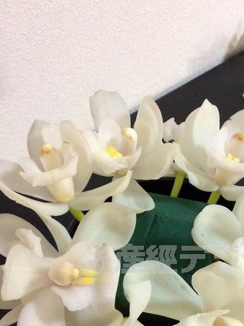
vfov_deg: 34.5
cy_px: 259
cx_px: 189
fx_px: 509
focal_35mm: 54
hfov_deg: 26.6
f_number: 2.4
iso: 320
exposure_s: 1/20
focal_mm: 3.3
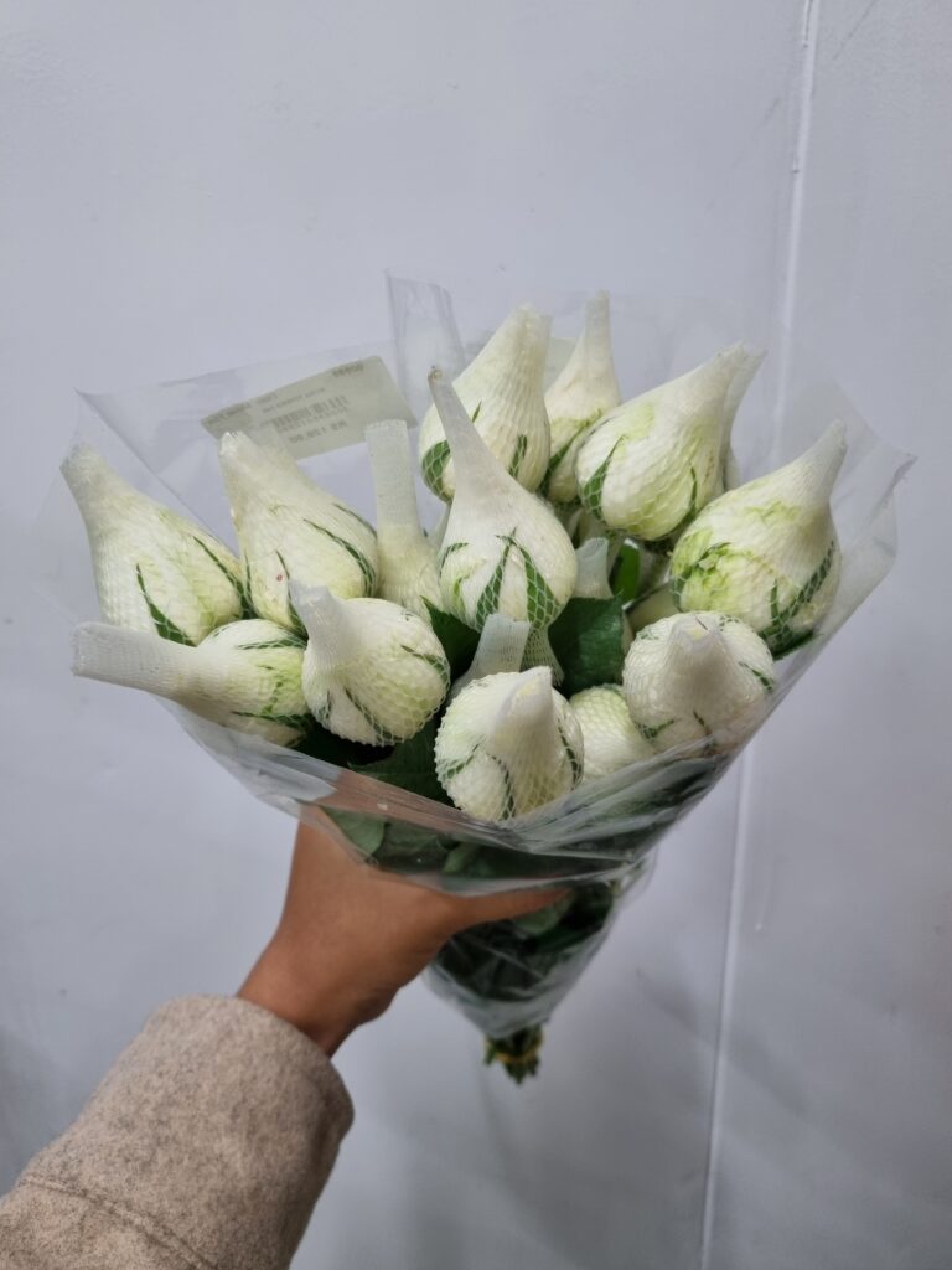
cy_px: 635
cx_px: 476
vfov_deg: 67.3
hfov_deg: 53.1
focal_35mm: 26
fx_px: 953
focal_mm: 5.4
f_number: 1.8
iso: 160
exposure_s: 1/60
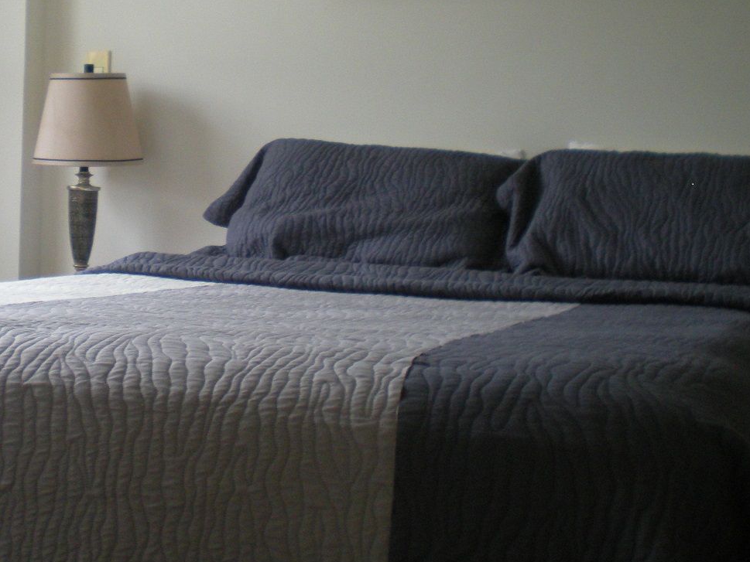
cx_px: 197
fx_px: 1387
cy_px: 138
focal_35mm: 64
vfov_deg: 22.7
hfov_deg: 29.8
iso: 200
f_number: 3.1
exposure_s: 1/36
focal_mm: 6.3
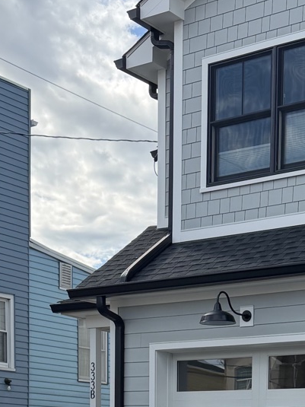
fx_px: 928
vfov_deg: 22.5
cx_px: 236
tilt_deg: -4.2
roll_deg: -0.7
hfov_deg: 18.5
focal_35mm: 79
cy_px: 504
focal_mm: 6.76
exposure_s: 1/4167
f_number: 1.78
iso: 125
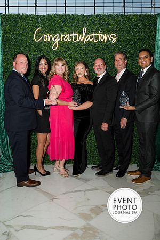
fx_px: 207
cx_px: 80
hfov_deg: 42.3
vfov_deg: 60.3
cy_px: 120
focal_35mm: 31
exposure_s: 1/160
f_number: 5
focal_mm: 31
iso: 500
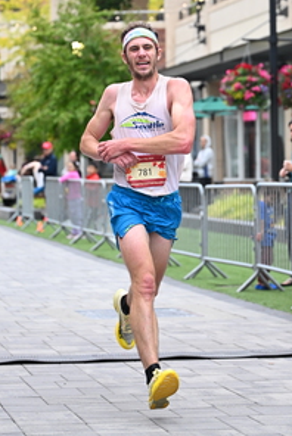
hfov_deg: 10.6
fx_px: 1578
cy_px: 131
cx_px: 195
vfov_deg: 15.7
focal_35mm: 130
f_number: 2.8
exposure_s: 1/800
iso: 1600
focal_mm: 70
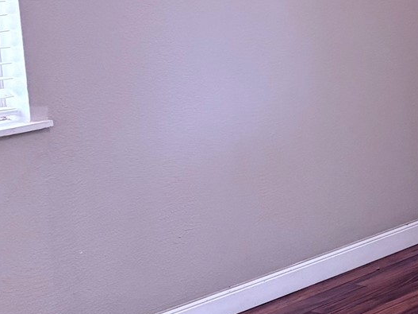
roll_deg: +2.6
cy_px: 37
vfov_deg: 14.5
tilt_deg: -7.4
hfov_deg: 16.5
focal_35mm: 101
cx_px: 734
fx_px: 1219
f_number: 1.6
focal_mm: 5.96
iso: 160
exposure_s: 1/60
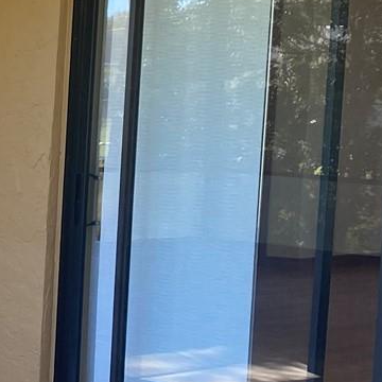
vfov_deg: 17.1
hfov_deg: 15.4
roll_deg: -2.1
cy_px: 186
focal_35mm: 102
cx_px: -240
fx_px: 1273
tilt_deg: -5.2
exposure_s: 1/122
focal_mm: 4.25
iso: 50
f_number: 1.8
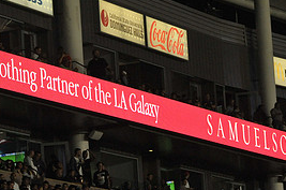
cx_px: 80
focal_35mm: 261
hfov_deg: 7.9
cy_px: 92
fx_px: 2070
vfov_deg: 5.2
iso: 3200
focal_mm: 120
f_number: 9
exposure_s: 1/320
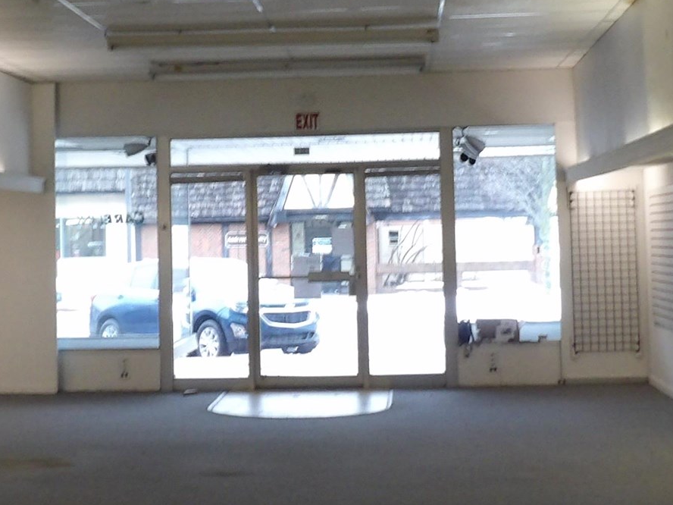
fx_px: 1614
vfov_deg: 17.7
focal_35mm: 83
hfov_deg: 23.5
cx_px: 301
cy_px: 149
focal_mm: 4.3
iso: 200
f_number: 3.2
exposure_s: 1/23
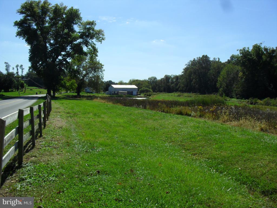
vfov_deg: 40.7
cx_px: 138
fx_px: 280
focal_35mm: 35
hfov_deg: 52.6
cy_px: 104
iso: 100
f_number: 8.4
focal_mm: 6.3
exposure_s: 1/350
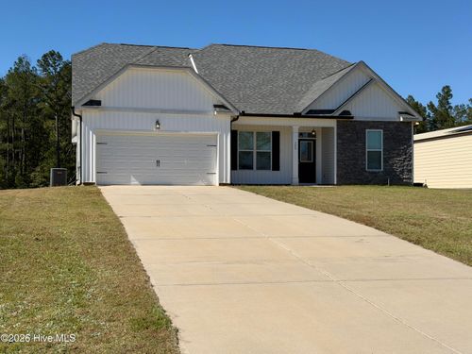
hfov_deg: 39.7
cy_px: 177
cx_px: 236
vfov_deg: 30.3
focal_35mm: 48
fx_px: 654
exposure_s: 1/6536
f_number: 1.78
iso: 64
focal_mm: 6.76
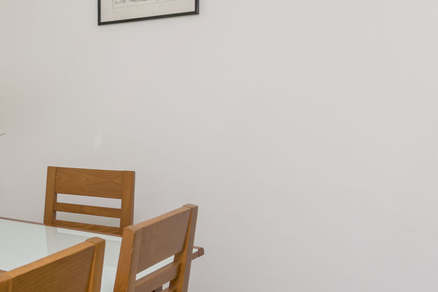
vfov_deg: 28.3
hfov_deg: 33.8
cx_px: -85
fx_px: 577
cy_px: 110
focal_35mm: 47
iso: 100
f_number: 8
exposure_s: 1/160
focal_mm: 11
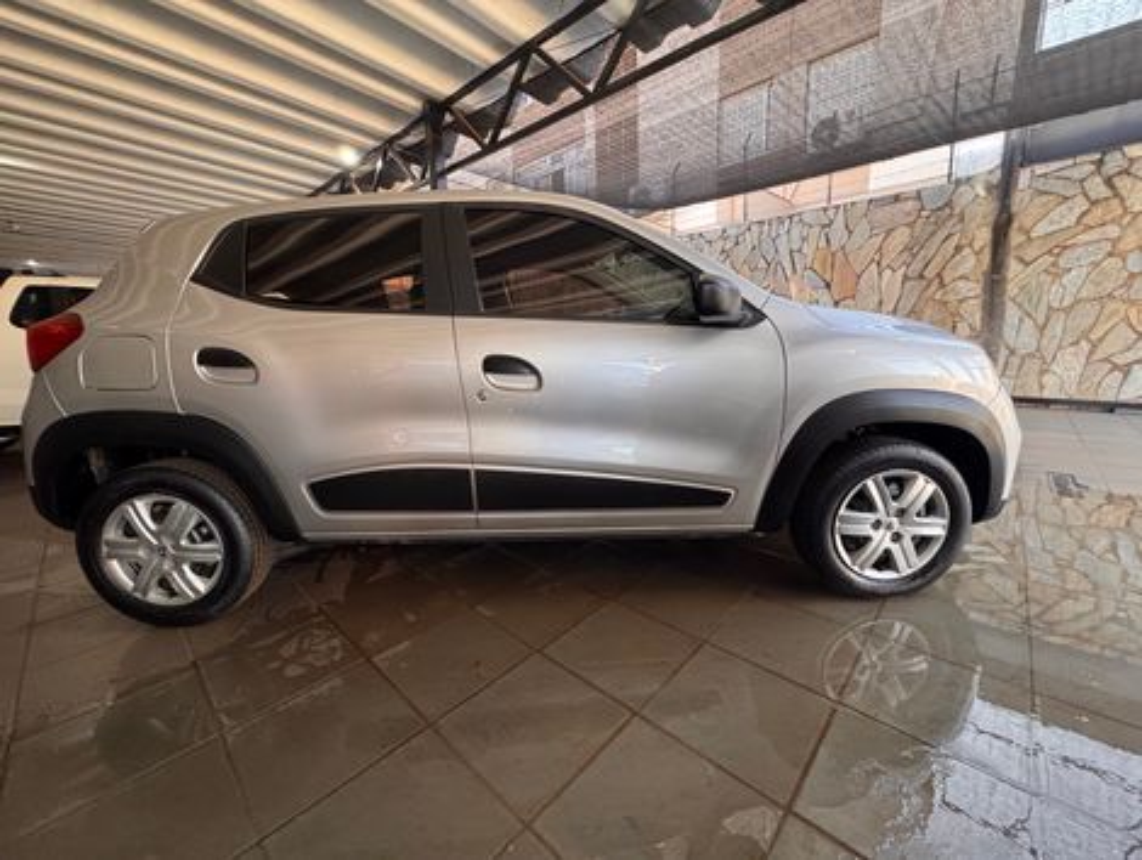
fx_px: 463
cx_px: 571
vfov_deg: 85.8
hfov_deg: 102.0
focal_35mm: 14
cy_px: 430
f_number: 2.2
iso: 320
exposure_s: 1/120
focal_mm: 2.22
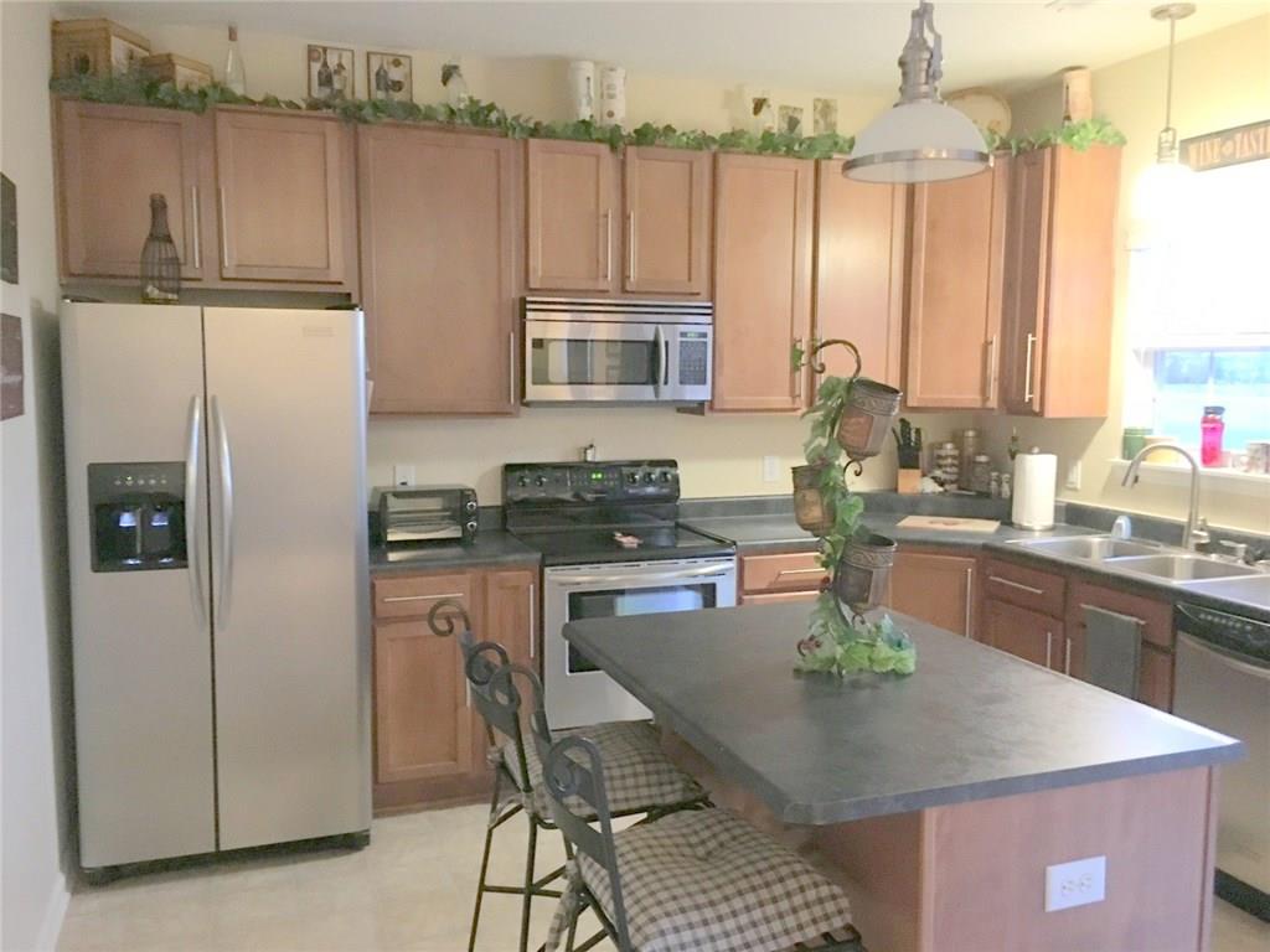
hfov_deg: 61.7
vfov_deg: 48.2
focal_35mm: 29
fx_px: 1064
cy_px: 476
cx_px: 635
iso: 400
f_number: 2.2
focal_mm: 4.15
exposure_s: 1/15
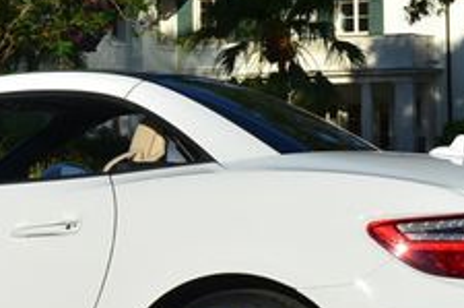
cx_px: 16
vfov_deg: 9.4
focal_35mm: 145
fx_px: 1865
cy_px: 145
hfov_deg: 14.0
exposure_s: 1/200
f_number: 13
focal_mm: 34
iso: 100
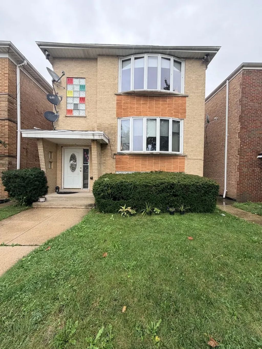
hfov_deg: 85.7
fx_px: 141
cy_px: 174
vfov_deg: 102.1
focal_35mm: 14
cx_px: 131
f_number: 2.2
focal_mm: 2.22
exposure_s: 1/121
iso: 80
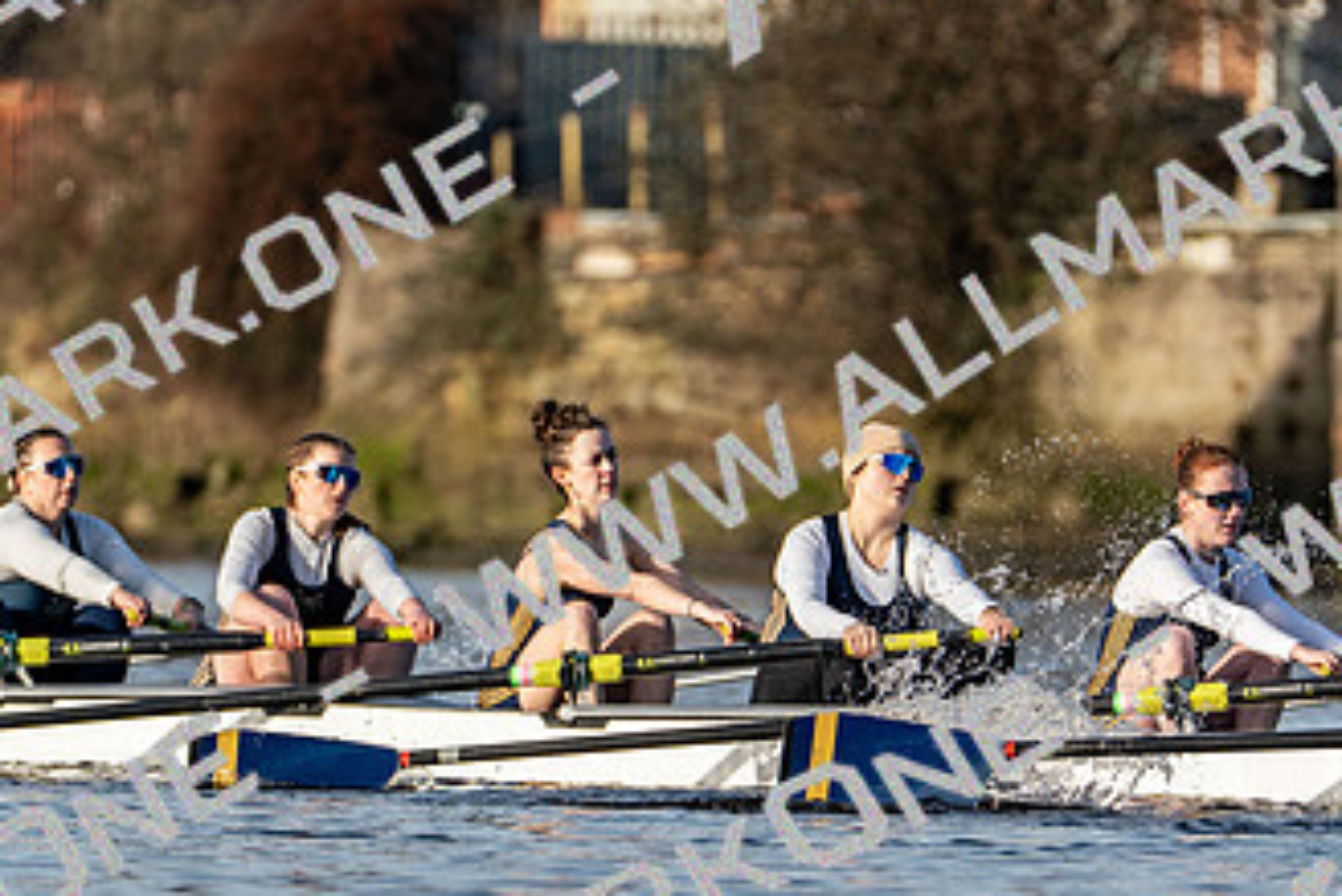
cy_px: 665
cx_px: 941
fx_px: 28081
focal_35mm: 753
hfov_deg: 2.7
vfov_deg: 1.8
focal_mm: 426
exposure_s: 1/2000
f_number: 6.3
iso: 400
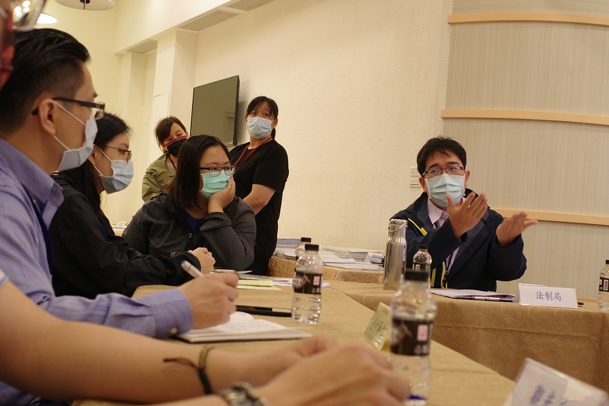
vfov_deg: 27.0
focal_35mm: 50
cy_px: 203
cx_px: 304
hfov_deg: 39.6
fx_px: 846
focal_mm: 18.3
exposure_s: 1/30
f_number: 2.8
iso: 500
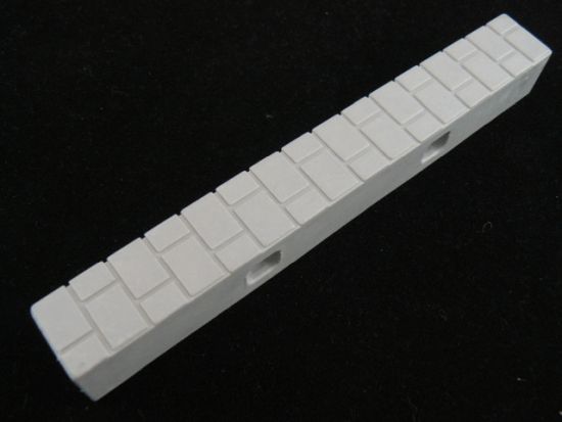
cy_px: 211
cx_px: 281
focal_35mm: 36
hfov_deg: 51.3
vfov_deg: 39.7
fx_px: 585
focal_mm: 6
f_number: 4
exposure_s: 1/20
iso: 100
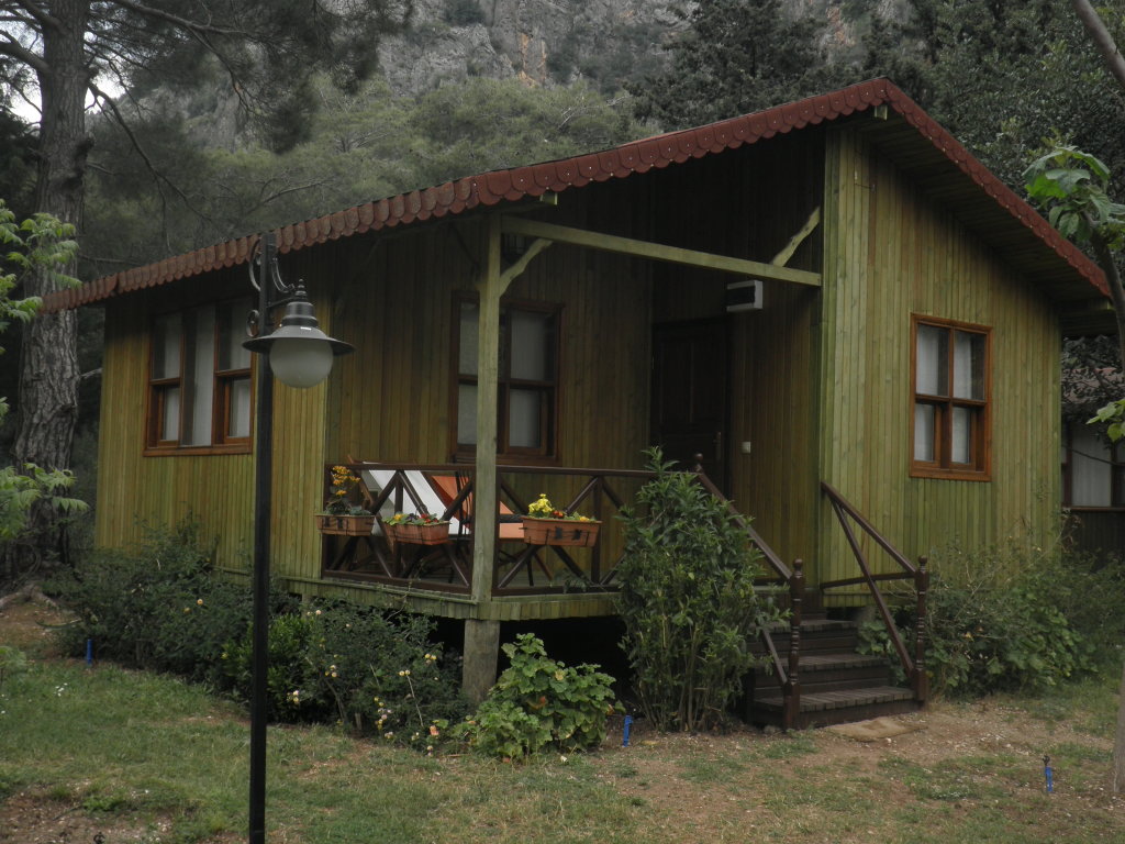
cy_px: 422
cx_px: 562
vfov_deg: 32.2
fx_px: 1462
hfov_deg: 42.1
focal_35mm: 45
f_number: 4.4
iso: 64
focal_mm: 8.2
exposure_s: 1/250
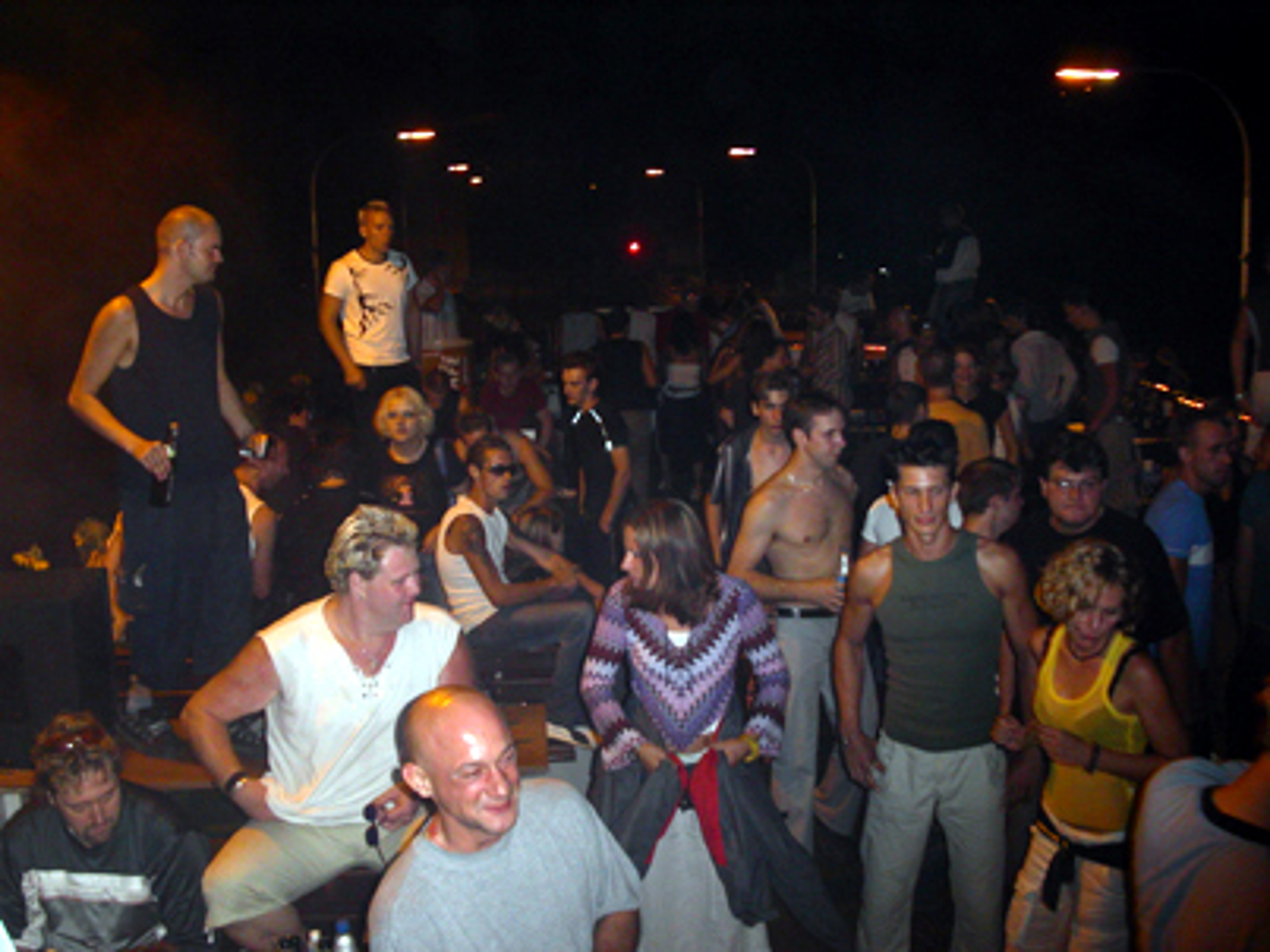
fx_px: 1394
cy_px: 476
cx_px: 635
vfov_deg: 37.7
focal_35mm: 38
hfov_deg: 49.0
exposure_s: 1/30
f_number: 2.8
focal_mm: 7.8
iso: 200
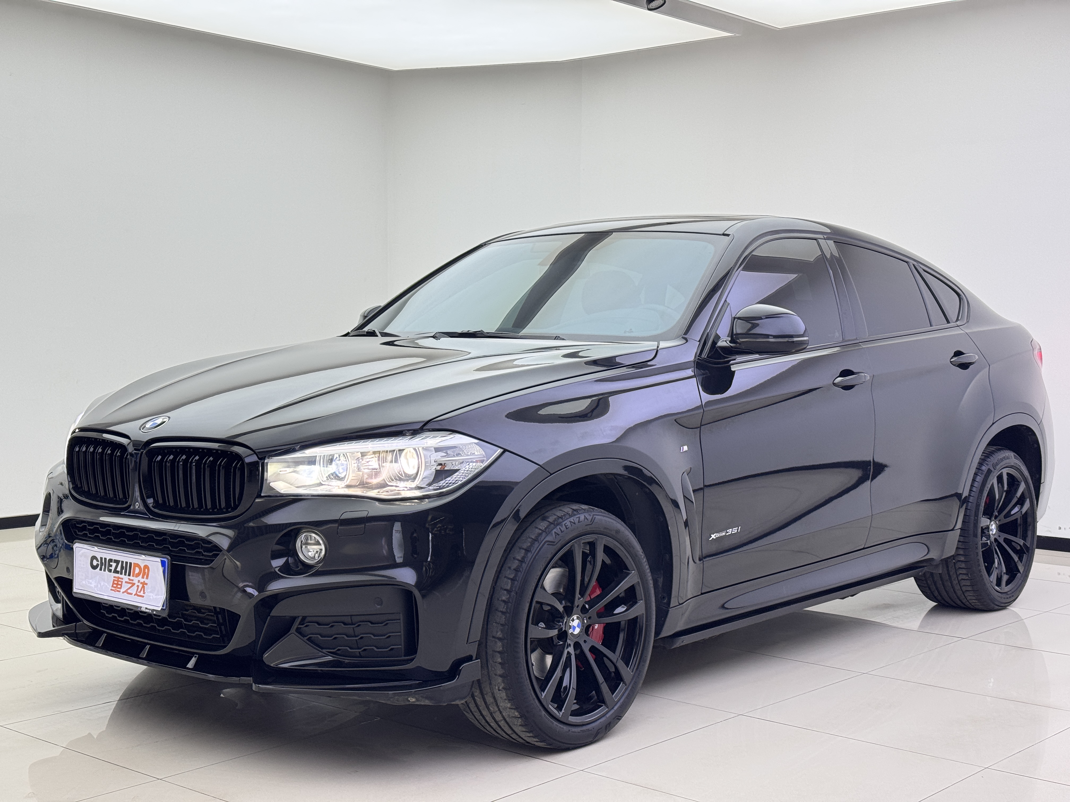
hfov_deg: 39.7
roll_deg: -0.5
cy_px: 401
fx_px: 1484
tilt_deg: -2.6
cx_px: 535
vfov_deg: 30.3
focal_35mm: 48
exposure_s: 1/100
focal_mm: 6.76
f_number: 1.78
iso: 100
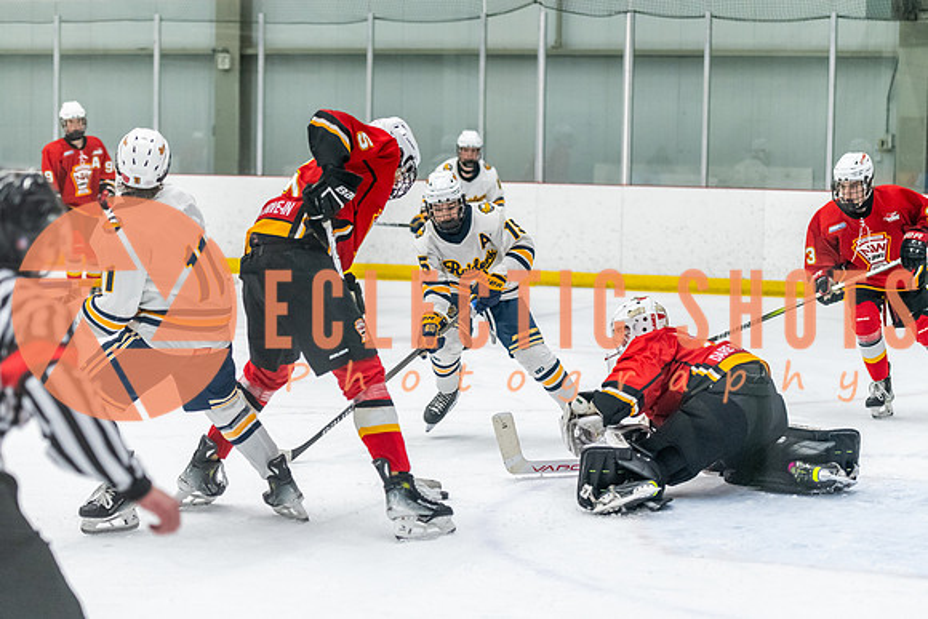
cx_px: 417
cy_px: 357
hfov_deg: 20.8
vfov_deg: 14.0
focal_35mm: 98
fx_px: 2525
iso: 3200
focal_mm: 82
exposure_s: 1/800
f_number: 2.8
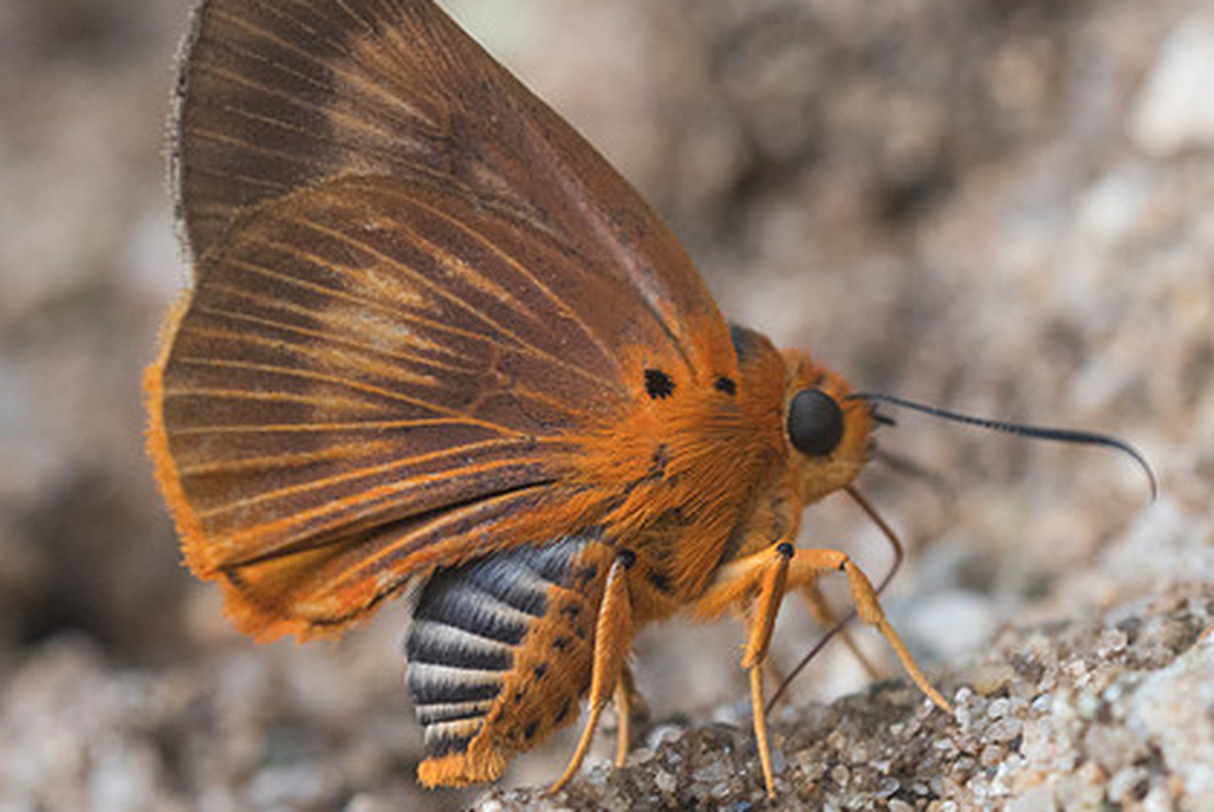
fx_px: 15089
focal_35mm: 447
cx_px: 587
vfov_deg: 3.1
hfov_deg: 4.6
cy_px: 374
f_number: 5
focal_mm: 150
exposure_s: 1/200
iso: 800
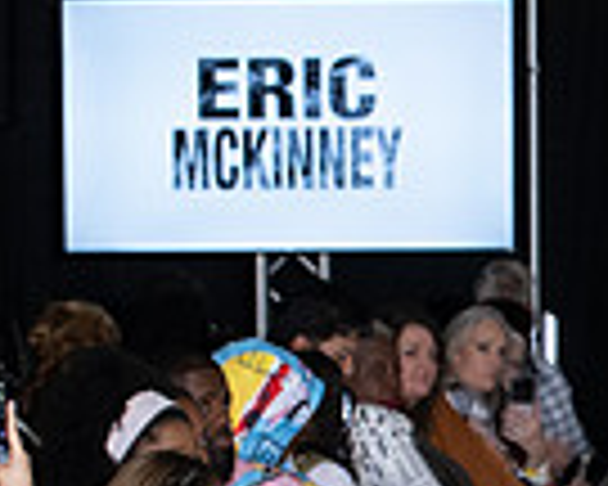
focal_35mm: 283
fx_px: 5092
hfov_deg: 6.7
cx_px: 973
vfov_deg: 5.4
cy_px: 758
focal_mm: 70
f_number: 5.6
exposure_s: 1/160
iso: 1250
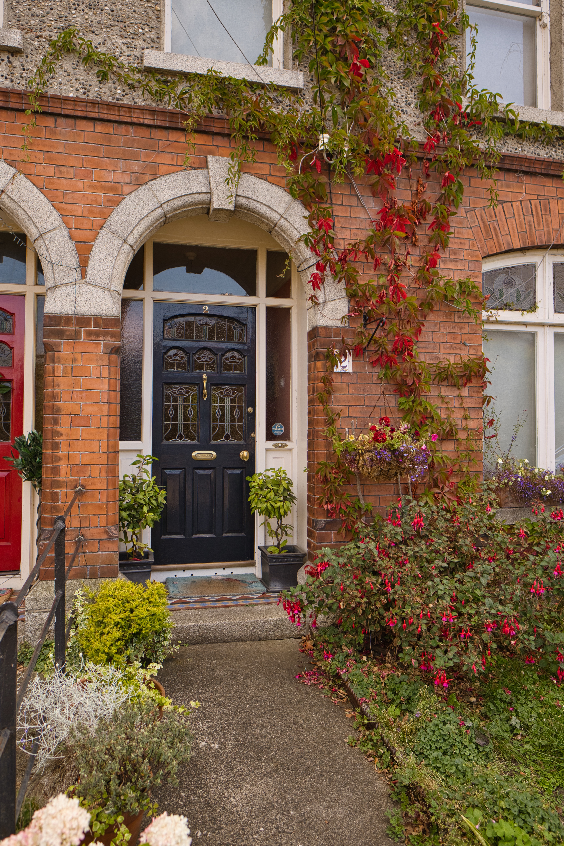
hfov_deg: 53.1
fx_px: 564
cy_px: 423
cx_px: 282
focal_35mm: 24
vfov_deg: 73.7
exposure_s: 1/250
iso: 160
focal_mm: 16
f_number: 3.2
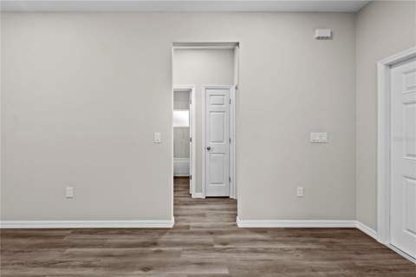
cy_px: 138
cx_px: 208
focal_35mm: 15
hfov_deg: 100.4
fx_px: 173
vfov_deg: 77.2
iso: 100
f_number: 7.1
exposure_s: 1/1.25
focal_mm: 10
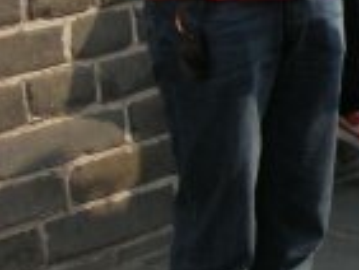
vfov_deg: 8.6
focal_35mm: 171
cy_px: -75
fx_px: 1775
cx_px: 871
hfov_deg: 10.0
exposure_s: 1/240
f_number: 4.8
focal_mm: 7.5
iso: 64
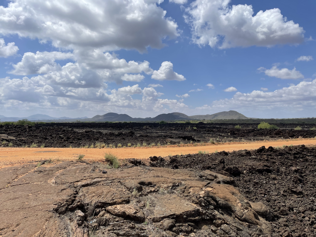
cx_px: 158
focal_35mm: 26
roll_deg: -0.2
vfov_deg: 53.1
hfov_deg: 67.3
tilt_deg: +0.7
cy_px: 118
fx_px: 237
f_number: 1.6
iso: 32
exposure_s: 1/6897
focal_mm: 4.2
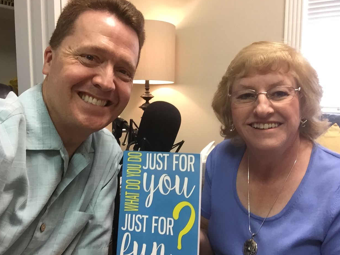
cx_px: 168
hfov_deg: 56.8
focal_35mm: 32
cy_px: 129
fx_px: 314
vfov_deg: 44.2
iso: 160
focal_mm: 2.65
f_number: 2.2
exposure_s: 1/30
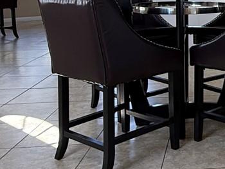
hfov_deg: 26.1
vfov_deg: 22.2
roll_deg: +0.3
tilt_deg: -3.2
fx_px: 416
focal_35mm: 64
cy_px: 4
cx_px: 288
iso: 200
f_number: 2.2
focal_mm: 2.22
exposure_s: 1/120
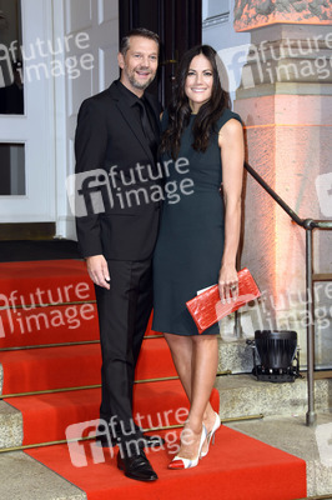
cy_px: 250
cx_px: 166
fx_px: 901
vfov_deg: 31.0
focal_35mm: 65
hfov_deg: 20.9
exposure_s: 1/200
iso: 800
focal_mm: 65
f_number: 5.6
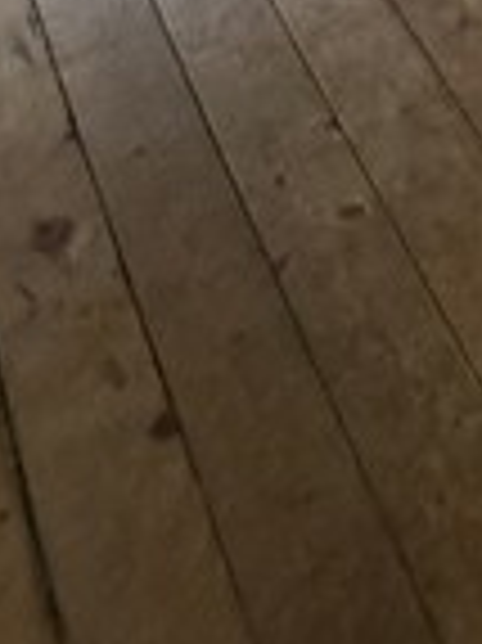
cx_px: 867
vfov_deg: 18.1
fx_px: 1302
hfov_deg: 17.2
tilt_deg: -18.8
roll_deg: -2.5
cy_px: -664
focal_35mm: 70
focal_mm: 2.22
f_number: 2.2
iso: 320
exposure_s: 1/112
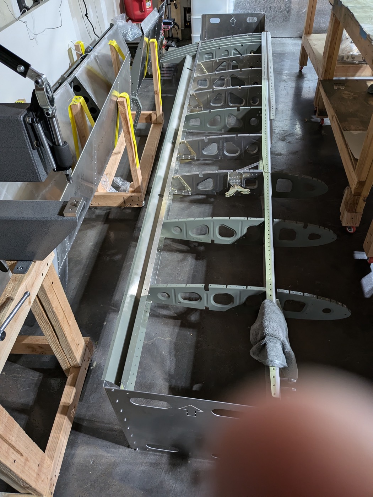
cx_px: 186
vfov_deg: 71.6
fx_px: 345
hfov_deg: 56.8
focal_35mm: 24
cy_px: 248
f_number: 1.7
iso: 287
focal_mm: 4.53
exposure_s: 1/30
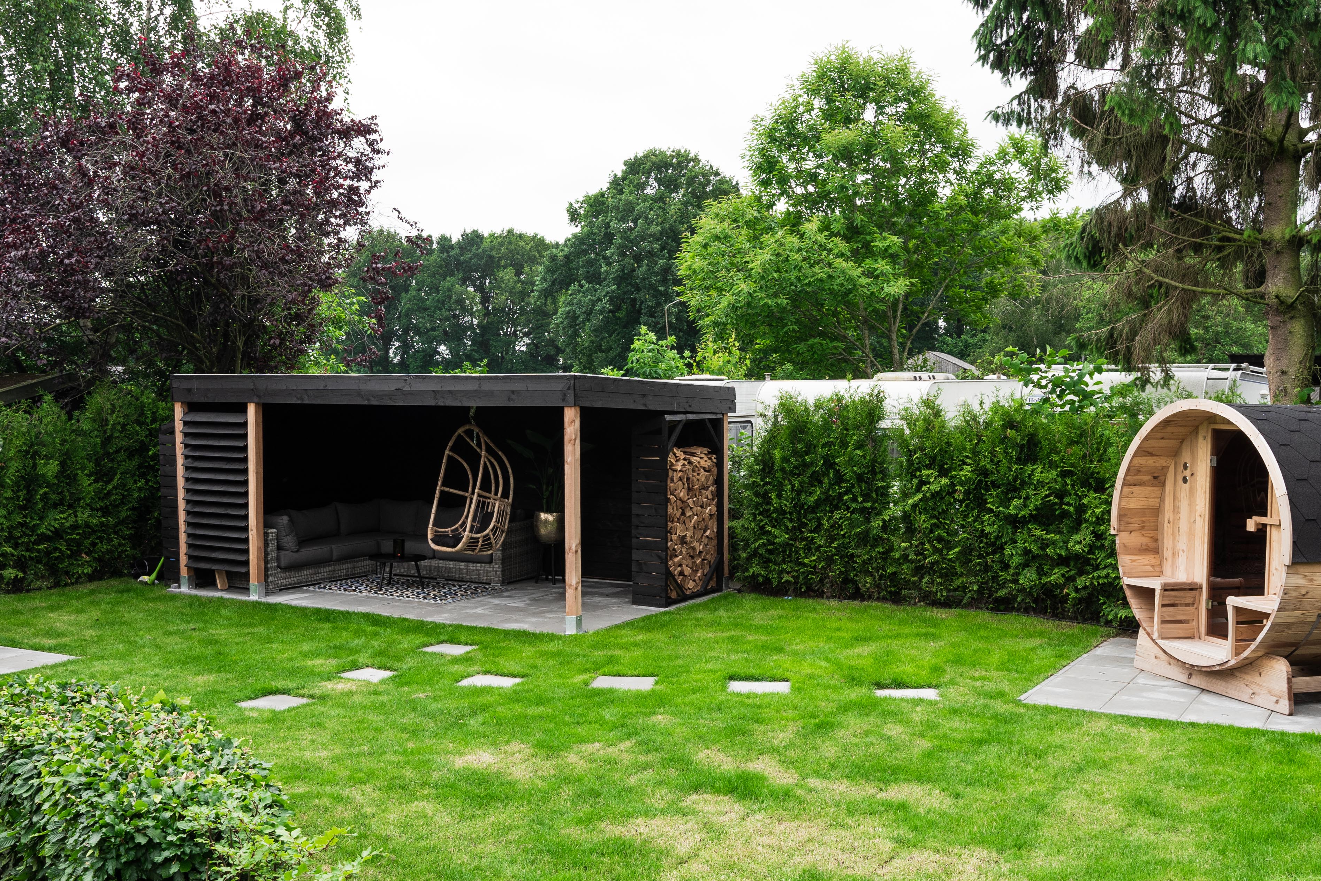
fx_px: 1394
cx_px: 636
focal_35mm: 38
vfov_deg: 35.0
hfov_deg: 50.7
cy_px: 494
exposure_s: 1/100
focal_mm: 24
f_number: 9
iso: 100
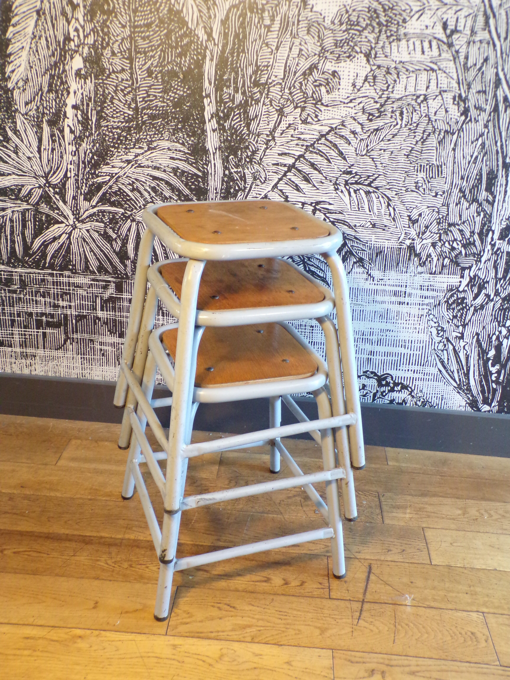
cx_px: 255
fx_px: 629
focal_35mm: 32
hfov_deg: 44.2
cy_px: 340
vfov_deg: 56.8
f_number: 3.2
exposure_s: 1/14
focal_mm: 5.8
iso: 400
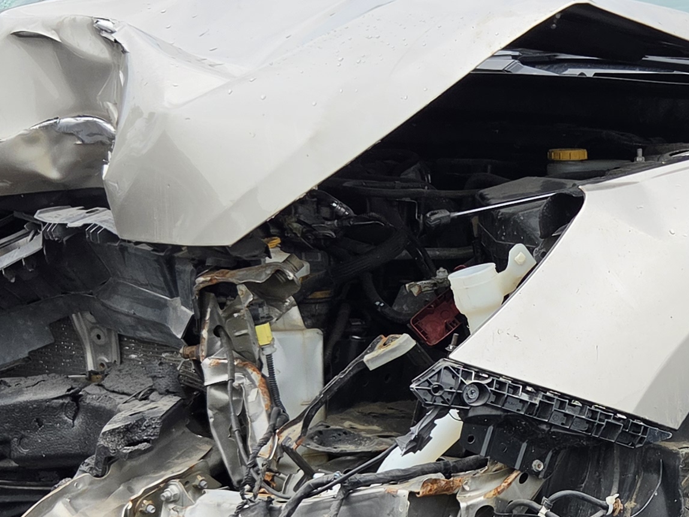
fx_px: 1593
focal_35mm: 80
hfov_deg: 23.2
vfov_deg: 18.4
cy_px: 323
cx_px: 715
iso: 80
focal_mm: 5.4
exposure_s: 1/730
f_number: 1.8
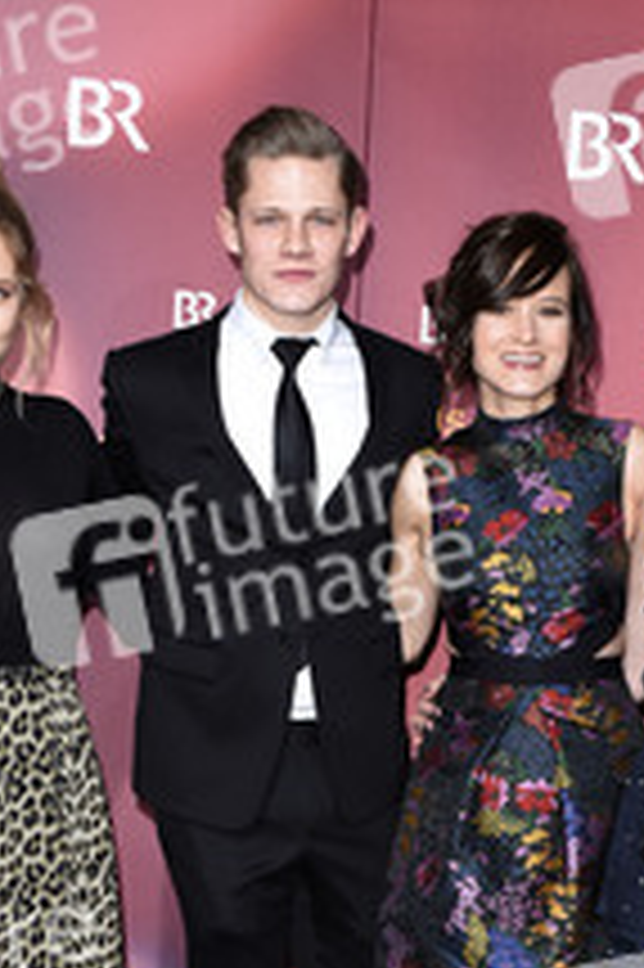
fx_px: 1801
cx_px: 374
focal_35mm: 67
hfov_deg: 20.3
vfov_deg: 29.4
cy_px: 788
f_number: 6.3
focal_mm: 24
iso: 320
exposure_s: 1/160
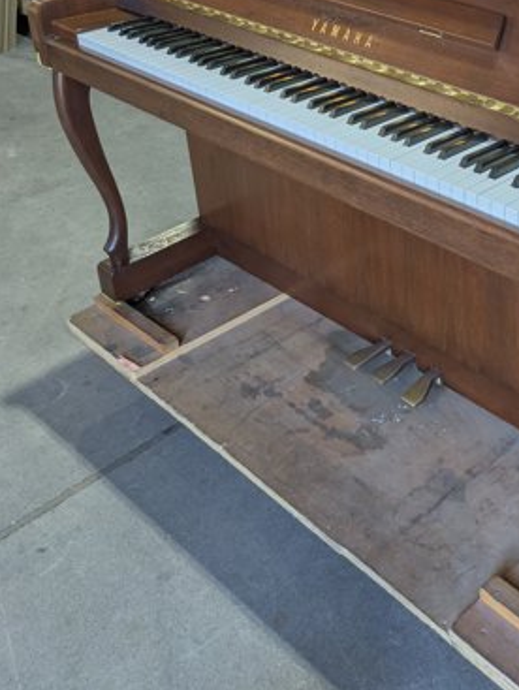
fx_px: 978
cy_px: 137
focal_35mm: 49
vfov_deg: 37.5
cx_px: 473
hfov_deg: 28.5
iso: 110
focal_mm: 5.43
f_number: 1.89
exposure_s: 1/60
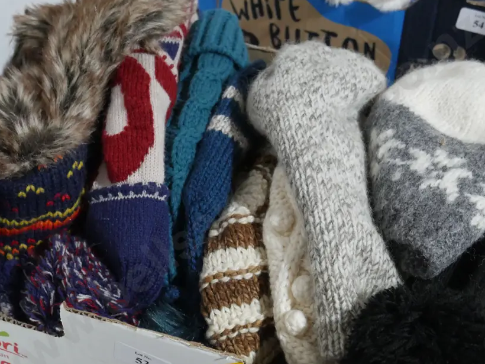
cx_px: 234
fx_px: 841
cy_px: 207
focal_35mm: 60
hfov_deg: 32.2
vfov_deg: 24.4
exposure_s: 1/50
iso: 3200
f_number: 5.6
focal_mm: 24
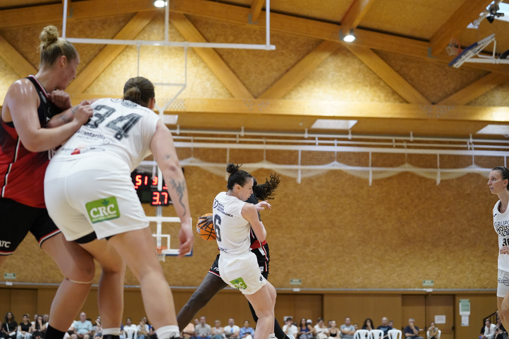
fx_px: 990
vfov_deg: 19.5
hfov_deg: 28.8
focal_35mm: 70
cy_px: 170
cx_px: 254
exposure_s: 1/1000
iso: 8000
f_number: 2.8
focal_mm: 70
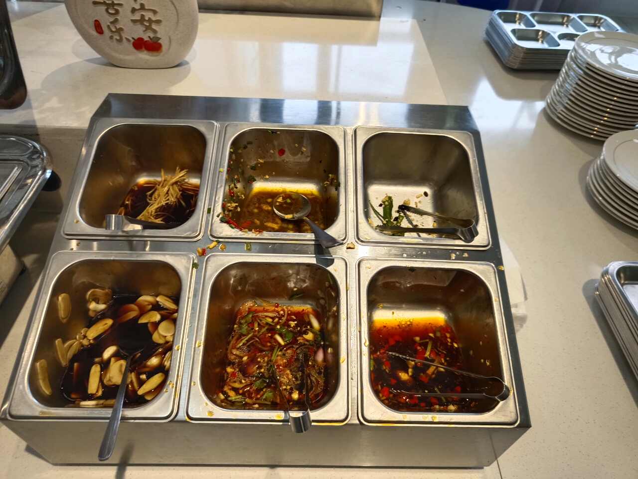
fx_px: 424
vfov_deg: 58.9
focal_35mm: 23
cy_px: 240
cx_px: 319
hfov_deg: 73.9
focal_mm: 5.59
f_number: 1.88
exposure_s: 1/100
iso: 256
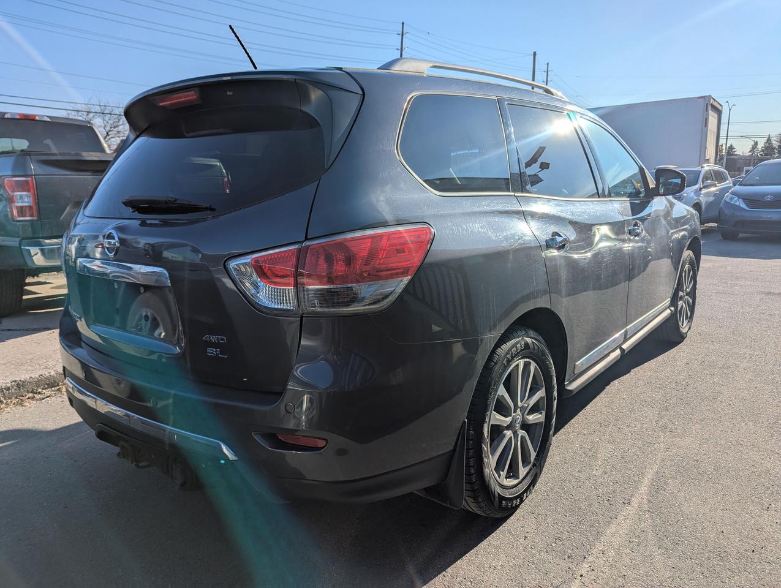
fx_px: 542
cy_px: 294
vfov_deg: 56.9
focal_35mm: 24
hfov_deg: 71.5
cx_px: 390
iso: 45
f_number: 1.85
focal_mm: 6.81
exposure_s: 1/5155
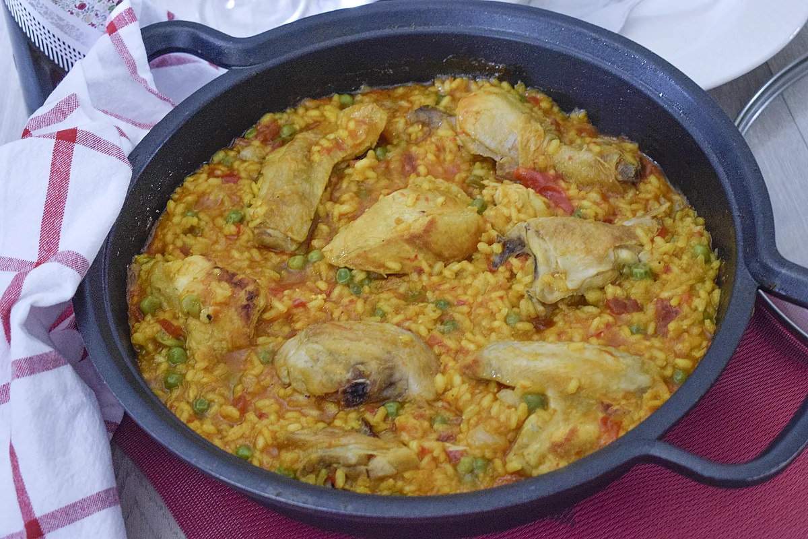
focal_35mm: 72
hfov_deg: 28.1
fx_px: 1616
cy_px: 270
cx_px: 404
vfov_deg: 18.9
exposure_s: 1/25
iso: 3200
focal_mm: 48
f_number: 5.3
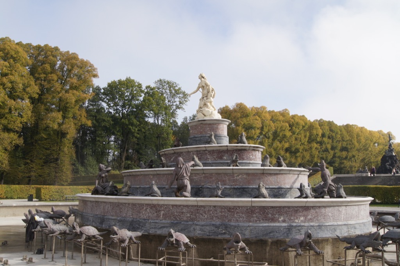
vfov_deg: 39.9
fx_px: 366
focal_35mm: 33
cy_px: 133
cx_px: 200
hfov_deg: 57.3
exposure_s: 1/160
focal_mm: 22
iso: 200
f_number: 11
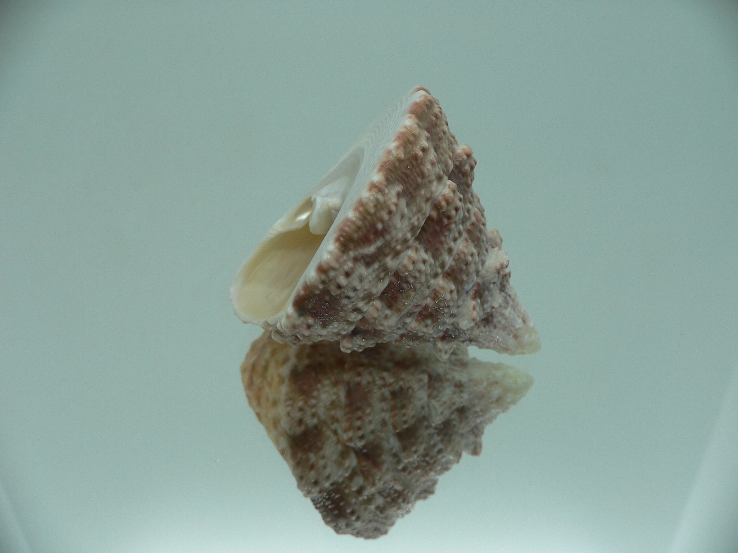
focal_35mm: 35
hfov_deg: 52.6
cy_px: 276
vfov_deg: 40.7
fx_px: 746
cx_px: 369
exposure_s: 1/60
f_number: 2.8
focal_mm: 4.6
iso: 80
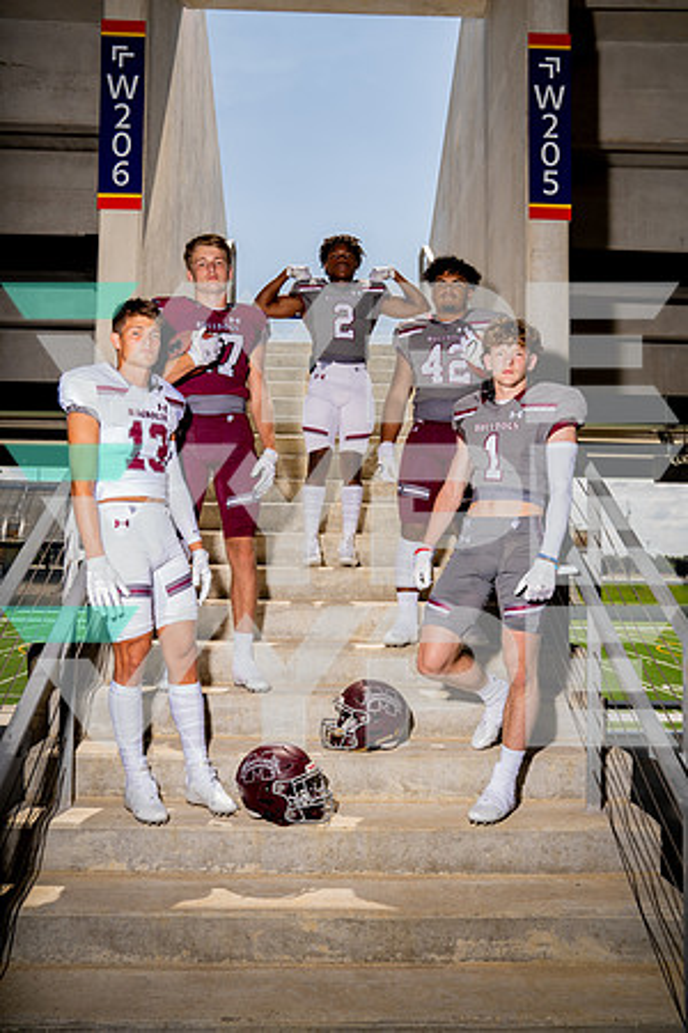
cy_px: 516
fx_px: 889
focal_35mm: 31
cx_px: 344
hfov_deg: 42.3
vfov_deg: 60.3
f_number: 7.1
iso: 100
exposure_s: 1/250
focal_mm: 31
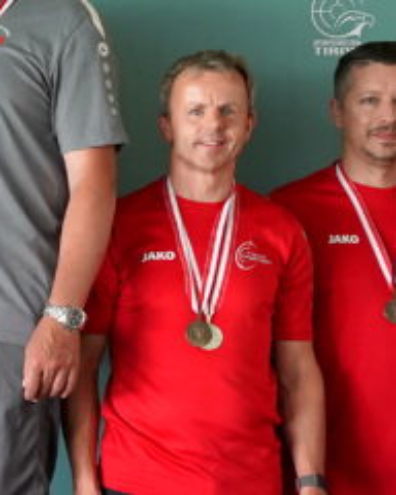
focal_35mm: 136
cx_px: -258
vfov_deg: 14.0
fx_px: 1992
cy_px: 457
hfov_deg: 10.8
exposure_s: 1/160
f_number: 4
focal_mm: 34
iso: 4000
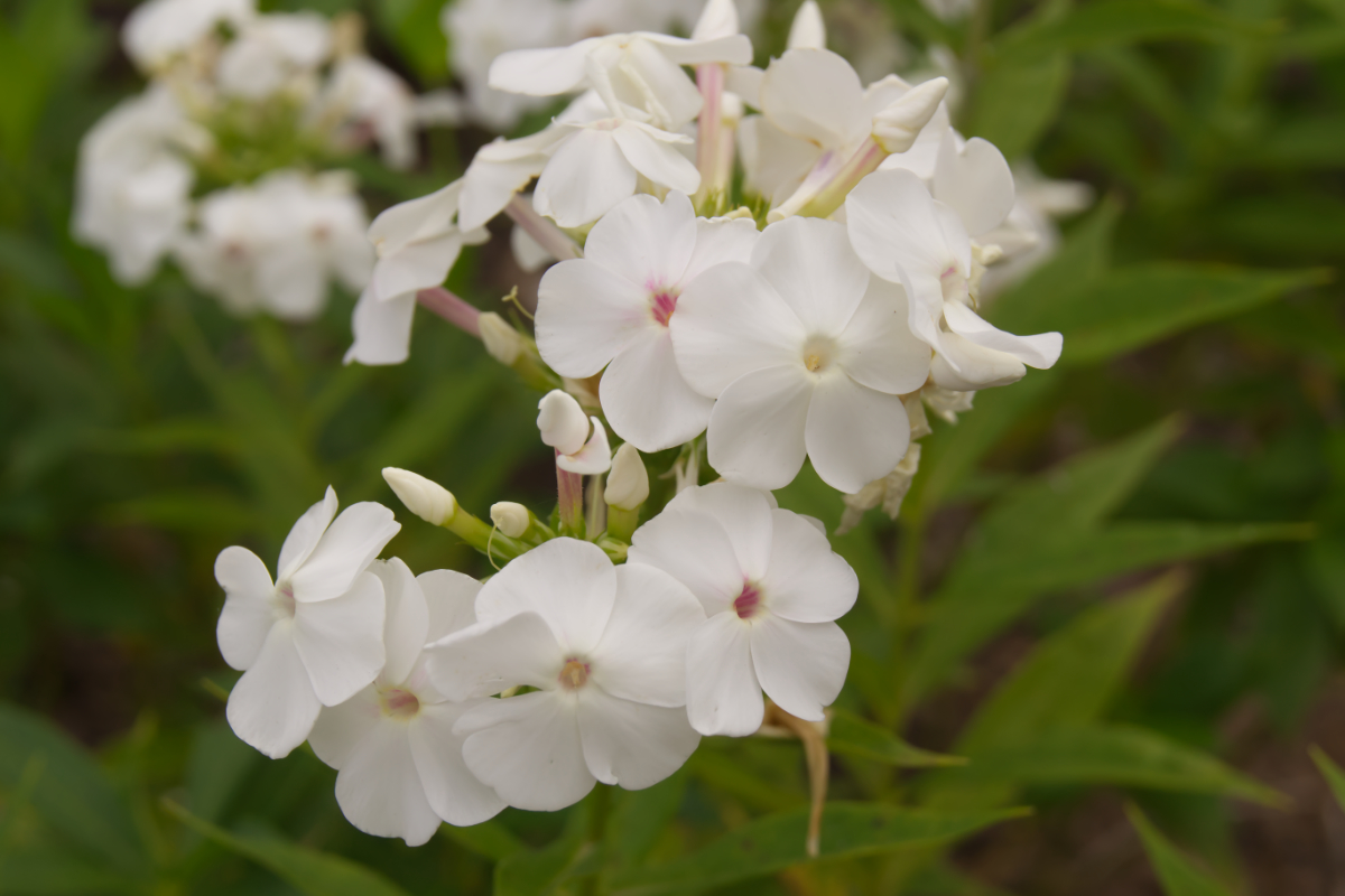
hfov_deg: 24.6
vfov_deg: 16.6
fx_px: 3082
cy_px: 448
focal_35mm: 82
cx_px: 672
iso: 320
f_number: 10
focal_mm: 55
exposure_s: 1/500
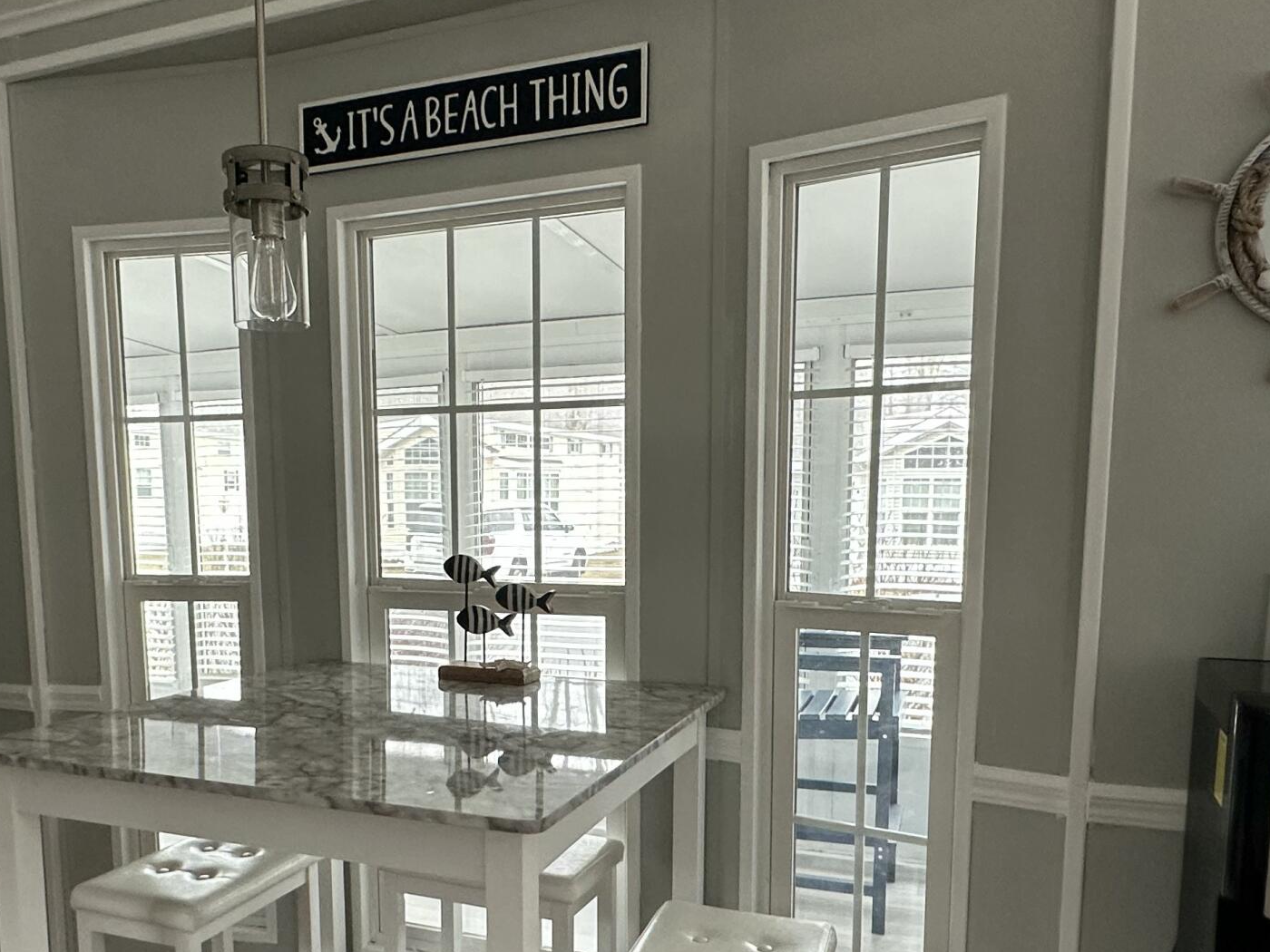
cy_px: 633
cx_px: 506
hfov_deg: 59.5
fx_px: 1101
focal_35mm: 30
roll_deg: +1.4
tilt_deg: -7.8
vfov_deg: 46.1
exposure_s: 1/99
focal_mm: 2.22
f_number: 2.2
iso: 200
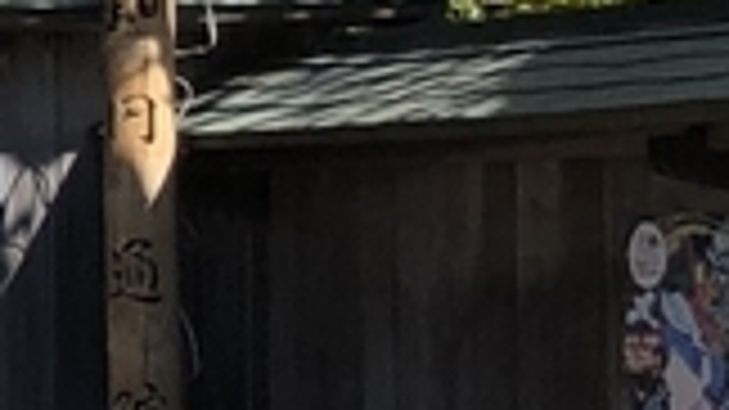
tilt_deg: +2.1
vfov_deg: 5.4
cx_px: -1850
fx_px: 4367
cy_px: 162
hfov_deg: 7.6
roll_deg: +0.7
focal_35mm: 226
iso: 20
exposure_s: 1/889
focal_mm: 3.99
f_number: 1.8
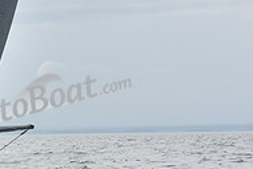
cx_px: -124
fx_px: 2145
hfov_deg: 6.7
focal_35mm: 305
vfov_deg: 4.5
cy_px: 51
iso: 200
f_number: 7.1
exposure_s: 1/1250
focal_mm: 100
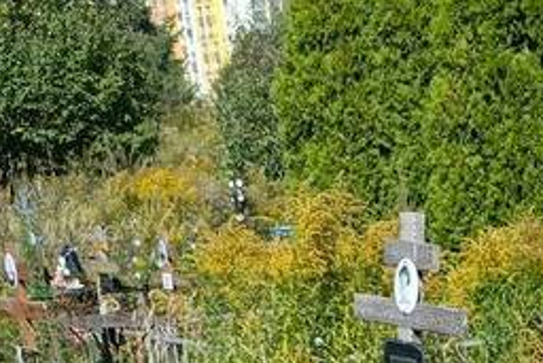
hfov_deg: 18.7
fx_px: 1569
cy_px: 745
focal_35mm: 104
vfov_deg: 11.7
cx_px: 636
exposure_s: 1/1008
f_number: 1.69
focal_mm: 4.76
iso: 117
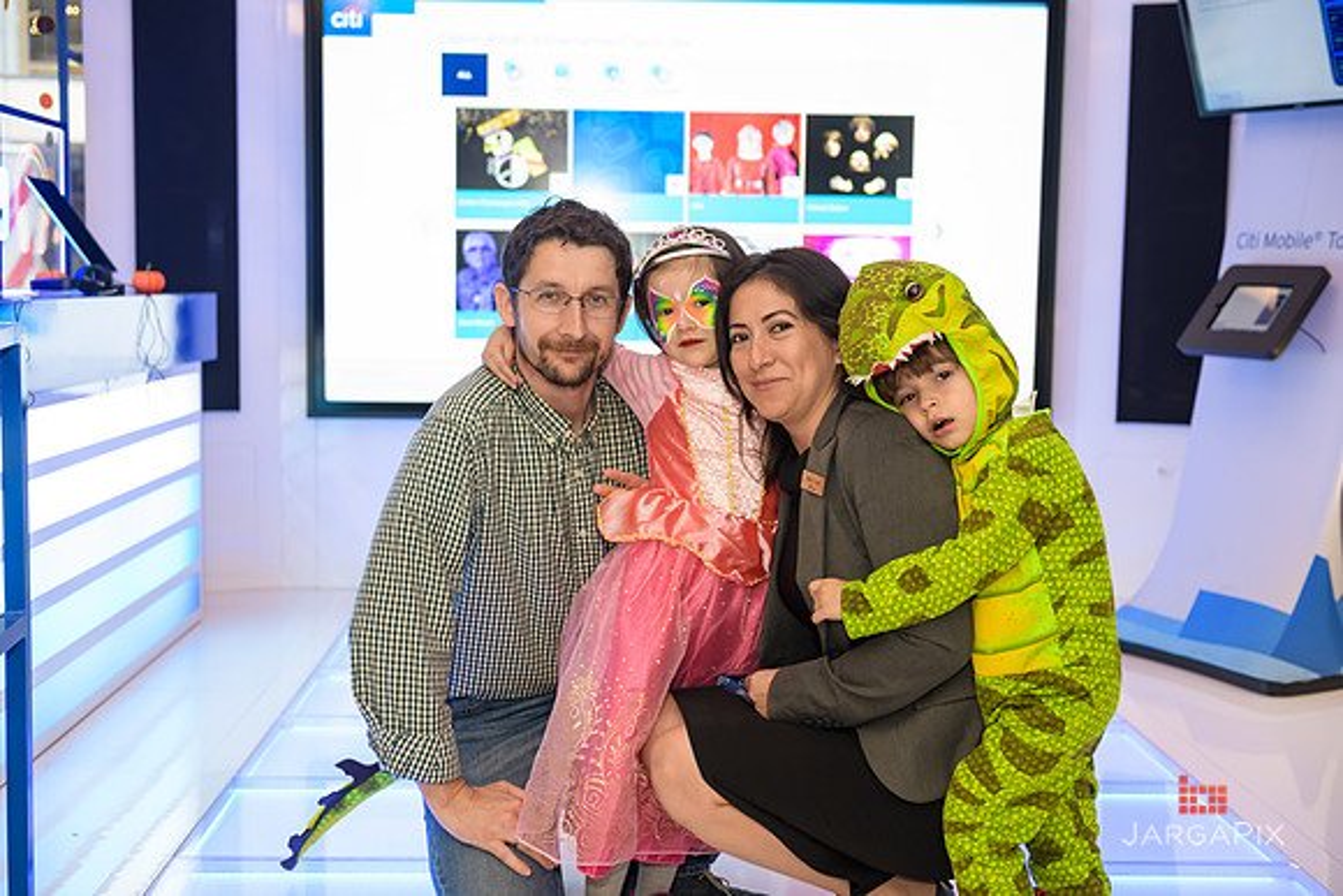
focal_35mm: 48
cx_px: 672
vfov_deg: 28.1
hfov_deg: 41.1
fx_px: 1791
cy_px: 448
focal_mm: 48
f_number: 3.2
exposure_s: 1/125
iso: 800
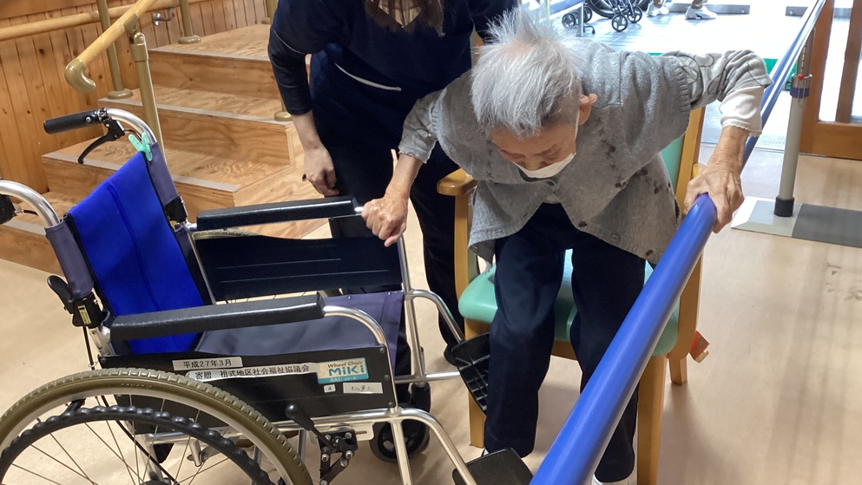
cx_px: 431
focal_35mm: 34
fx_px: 777
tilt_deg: -23.0
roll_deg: +3.0
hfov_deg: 58.0
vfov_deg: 34.6
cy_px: 213
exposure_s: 1/60
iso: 320
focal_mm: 3.3
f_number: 2.4
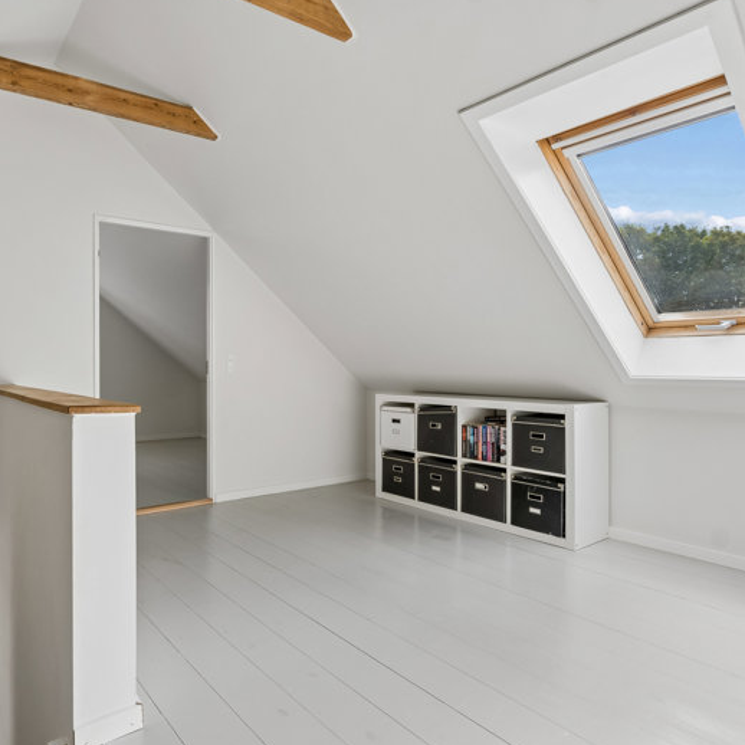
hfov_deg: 69.5
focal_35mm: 22
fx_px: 527
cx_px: 286
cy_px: 375
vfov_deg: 70.5
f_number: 8
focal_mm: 11
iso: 200
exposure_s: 1/200
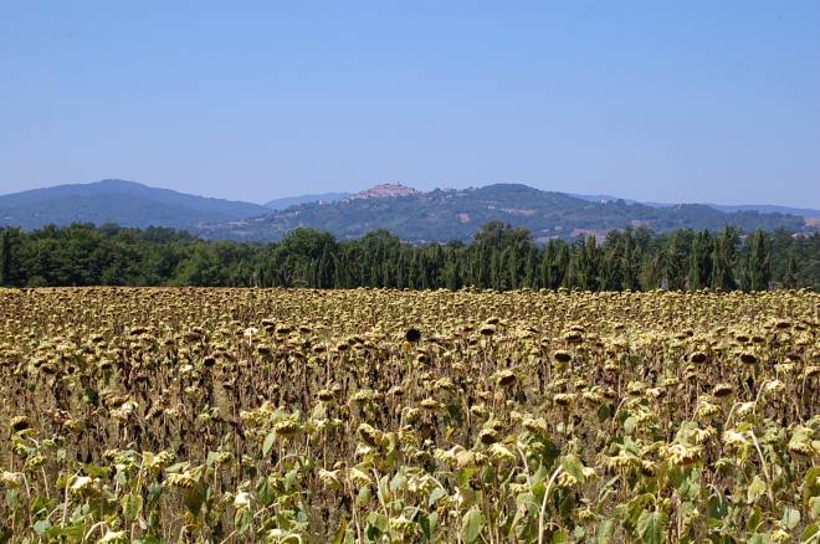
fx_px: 1876
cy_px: 272
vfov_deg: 16.5
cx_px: 410
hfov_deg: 24.7
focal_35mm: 82
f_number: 10
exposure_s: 1/250
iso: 200
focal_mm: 55
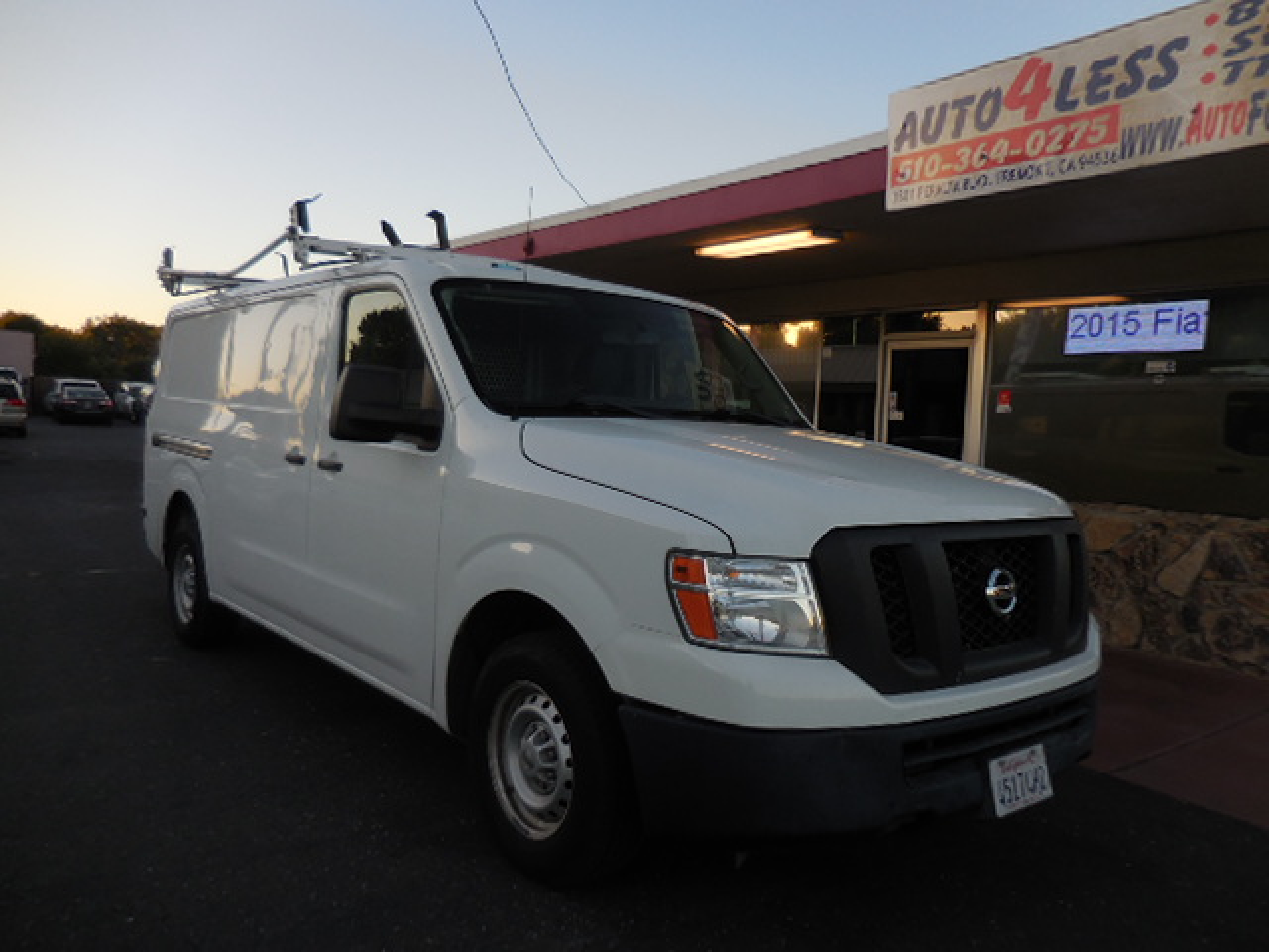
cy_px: 476
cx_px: 634
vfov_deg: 54.9
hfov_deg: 69.4
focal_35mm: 25
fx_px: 916
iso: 125
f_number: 3.3
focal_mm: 4.5
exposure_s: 1/320
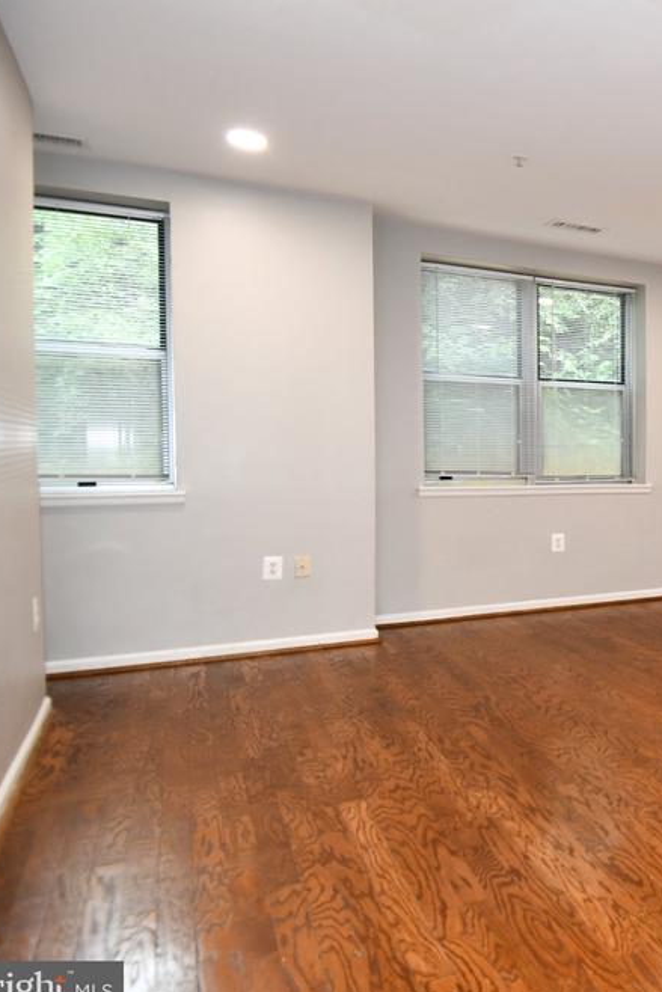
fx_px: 772
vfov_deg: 65.5
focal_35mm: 28
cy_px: 501
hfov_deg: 38.4
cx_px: 728
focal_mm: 12
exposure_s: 1/60
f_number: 4
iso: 450
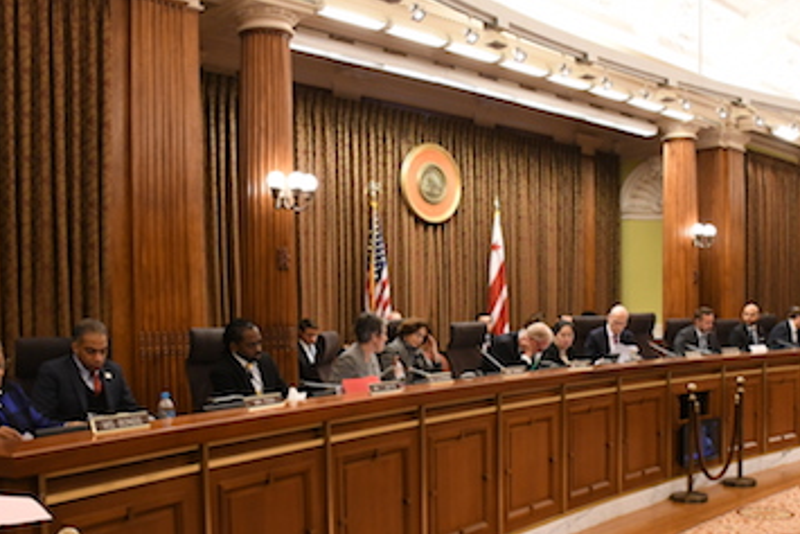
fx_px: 845
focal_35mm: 38
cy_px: 357
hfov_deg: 50.5
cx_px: 460
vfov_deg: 34.7
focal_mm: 18
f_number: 5.6
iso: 3200
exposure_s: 1/200
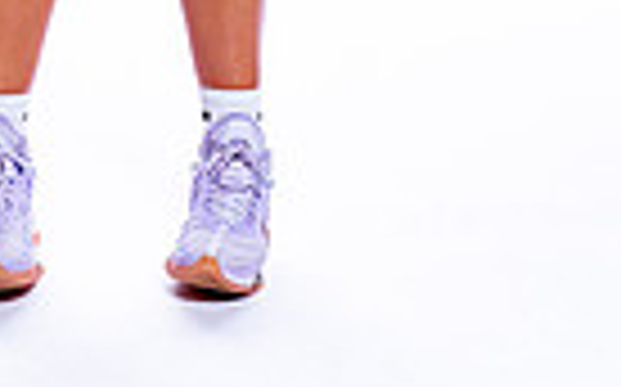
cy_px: -585
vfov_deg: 6.2
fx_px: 3382
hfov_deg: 10.5
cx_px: 153
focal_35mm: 200
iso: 100
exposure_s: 1/250
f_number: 5.6
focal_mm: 60
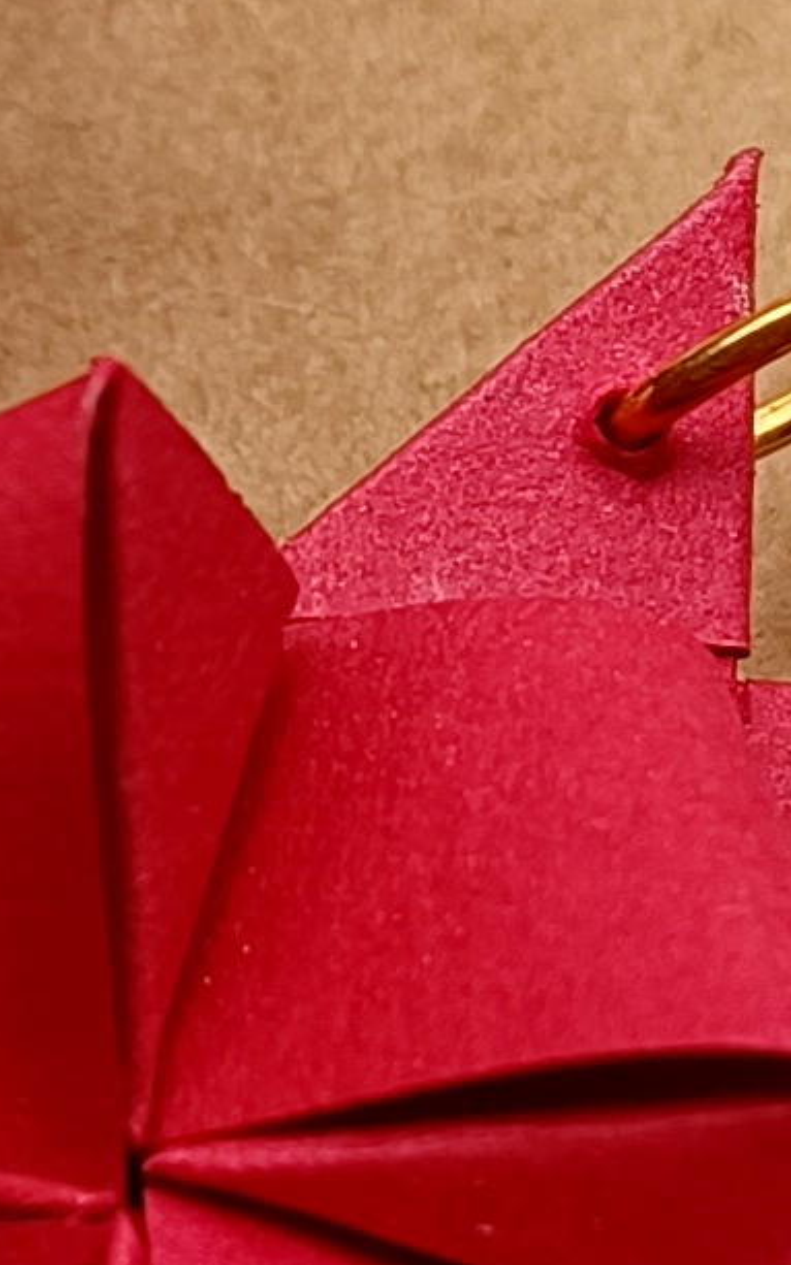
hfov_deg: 7.6
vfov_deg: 12.3
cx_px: -198
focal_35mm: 170
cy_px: 900
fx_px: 5865
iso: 76
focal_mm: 5.59
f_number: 1.88
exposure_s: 1/101
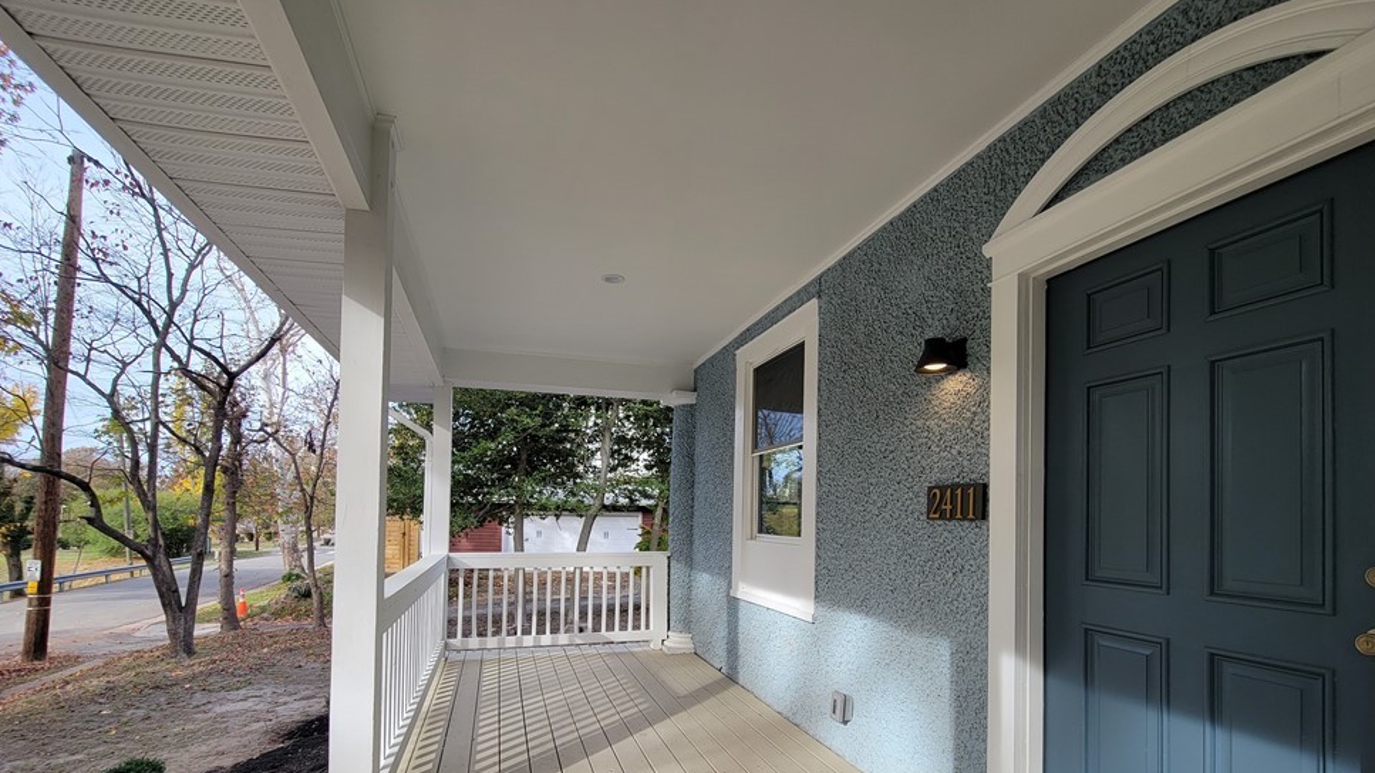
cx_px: 685
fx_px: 547
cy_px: 504
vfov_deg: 68.9
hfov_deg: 103.0
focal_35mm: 15
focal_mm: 2.2
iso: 50
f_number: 2.2
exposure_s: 1/280
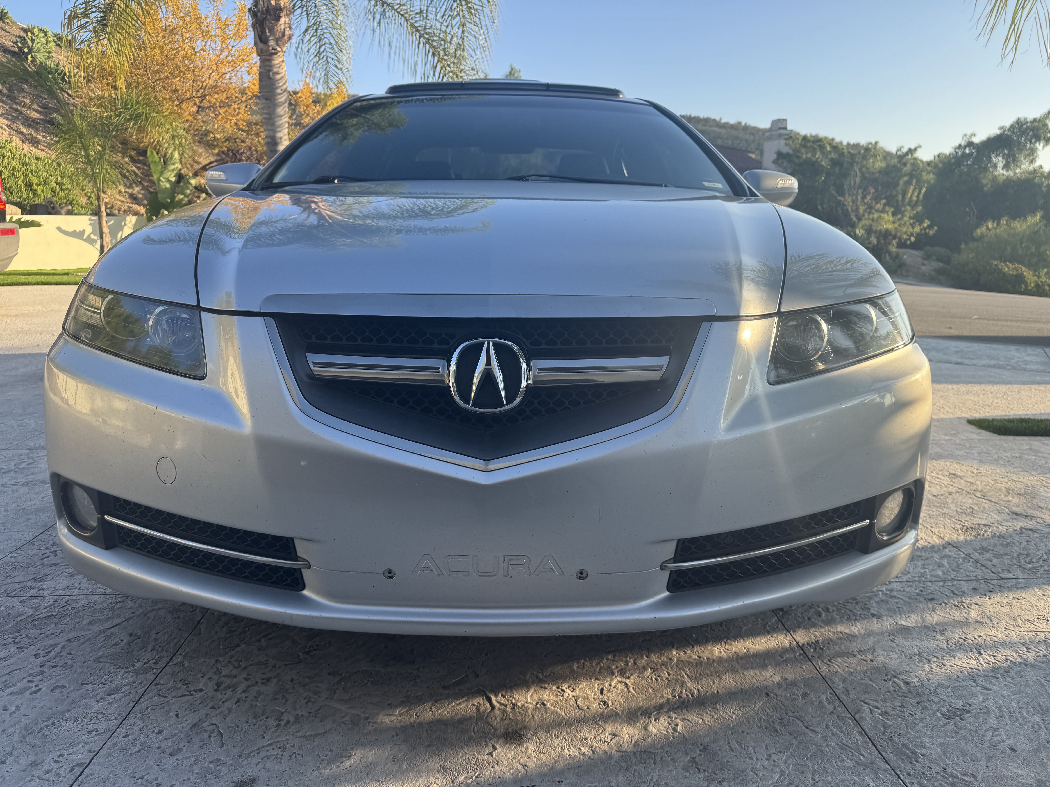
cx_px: 525
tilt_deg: -11.8
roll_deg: -1.9
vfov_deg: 56.8
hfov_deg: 71.6
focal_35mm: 24
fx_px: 728
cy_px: 394
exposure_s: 1/980
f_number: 1.78
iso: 80
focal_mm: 6.76
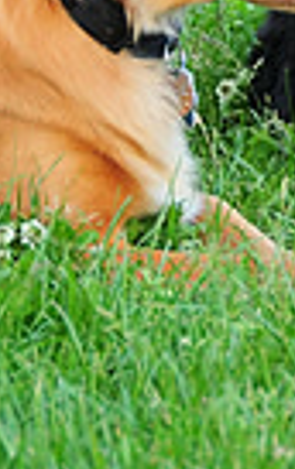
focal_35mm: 484
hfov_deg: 2.7
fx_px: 6208
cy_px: -39
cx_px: 401
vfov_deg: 4.3
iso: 800
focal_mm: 75
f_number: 5
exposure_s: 1/60
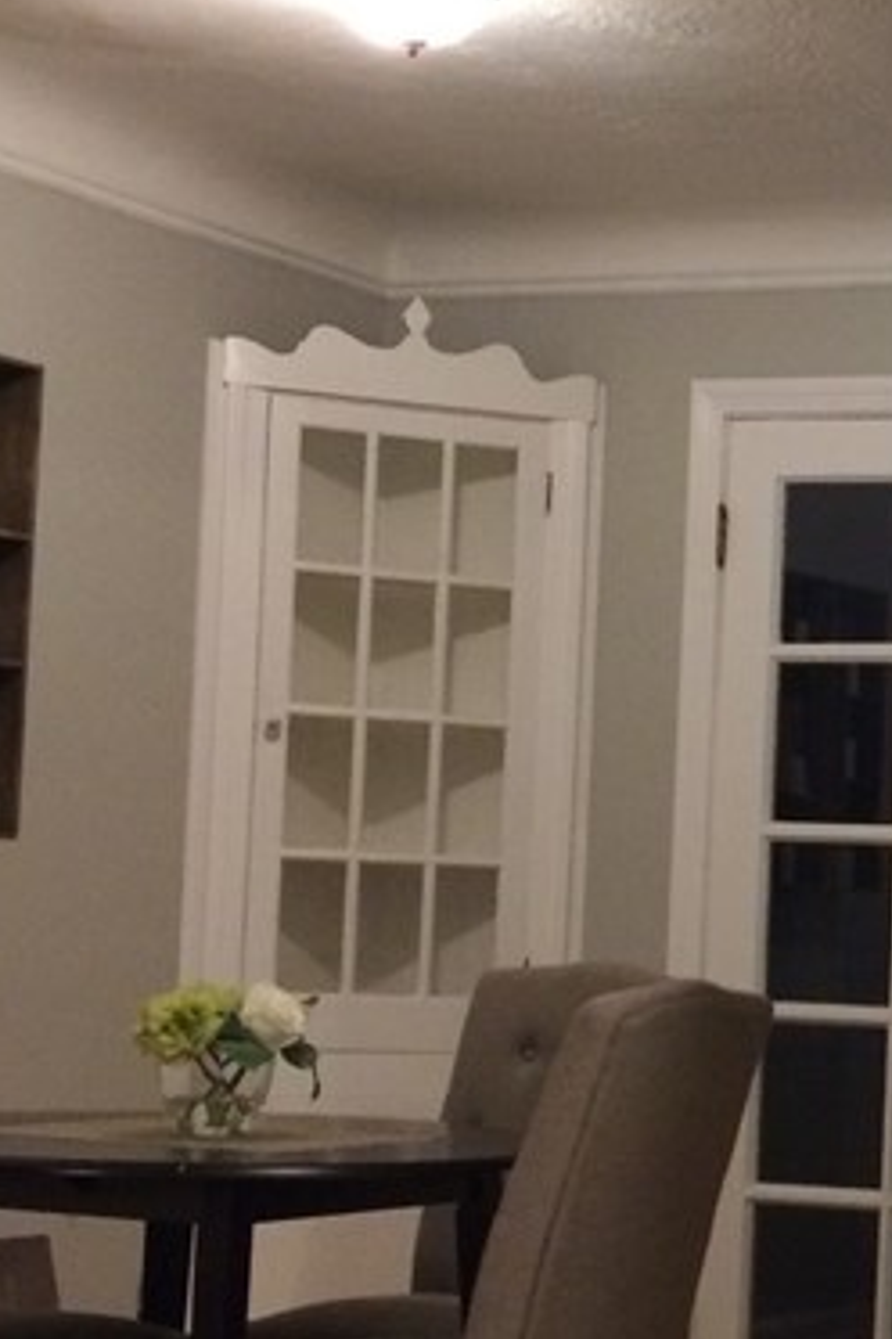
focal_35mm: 83
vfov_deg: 24.4
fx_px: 3085
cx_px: 1288
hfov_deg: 15.3
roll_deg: -1.8
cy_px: 835
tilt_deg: -0.4
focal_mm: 4.15
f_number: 2.2
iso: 250
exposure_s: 1/30
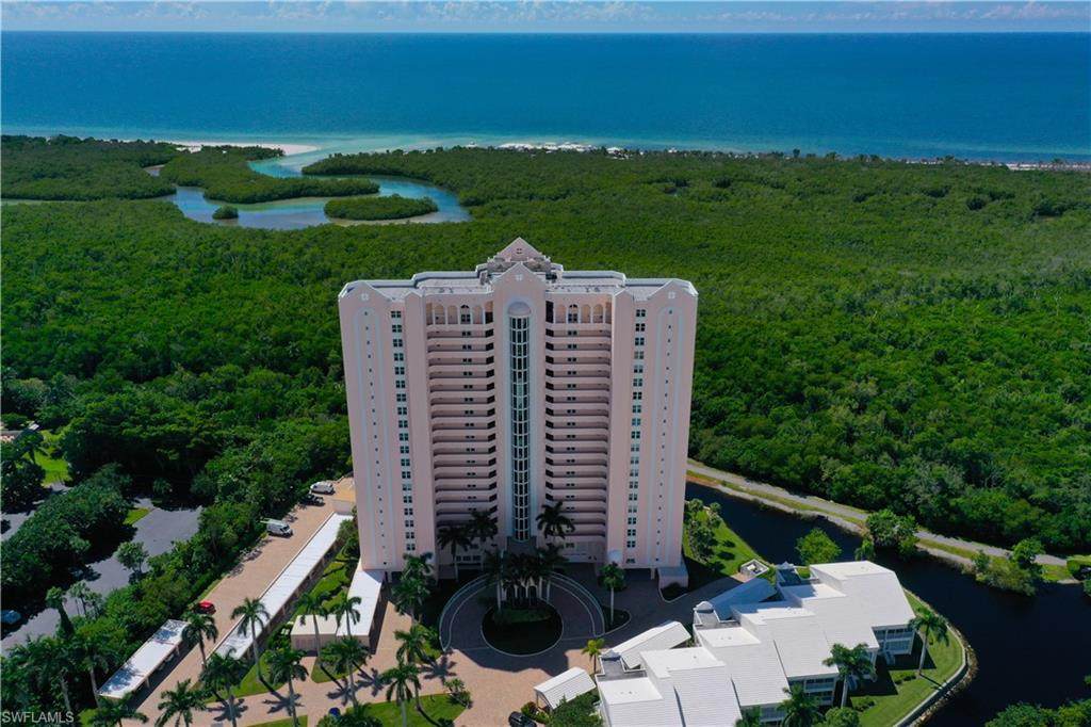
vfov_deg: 46.4
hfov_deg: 65.5
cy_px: 364
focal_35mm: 28
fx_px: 848
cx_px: 546
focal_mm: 10.26
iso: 100
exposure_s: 1/800
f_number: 7.1
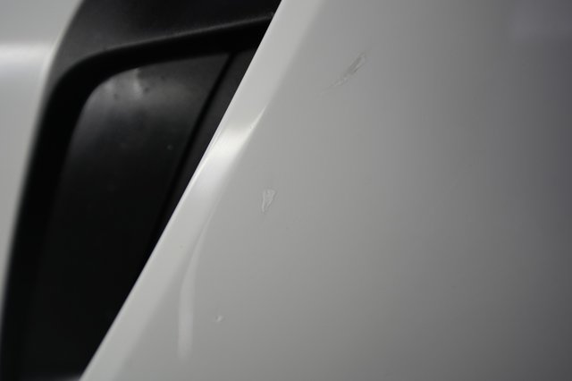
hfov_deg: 65.5
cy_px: 190
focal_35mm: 28
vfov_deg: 46.4
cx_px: 286
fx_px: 445
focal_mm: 28
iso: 800
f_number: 4
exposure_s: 1/160
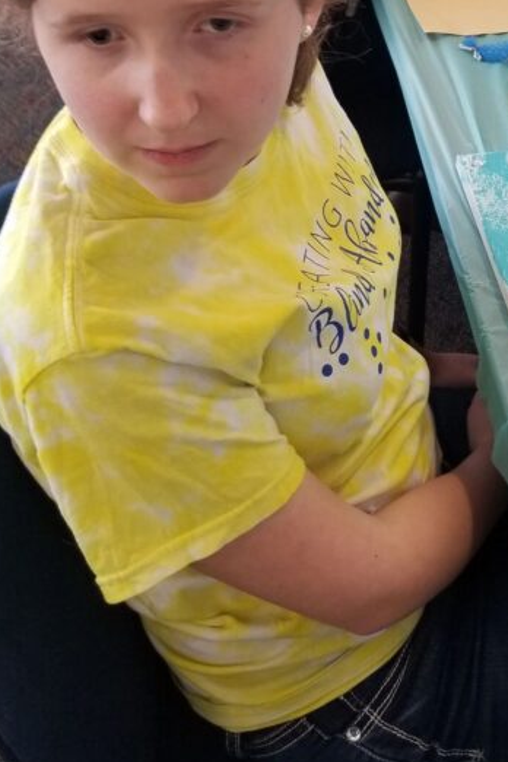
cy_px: 245
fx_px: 1122
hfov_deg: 24.7
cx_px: 460
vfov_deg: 37.1
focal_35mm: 53
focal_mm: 4.25
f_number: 1.7
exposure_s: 1/60
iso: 100
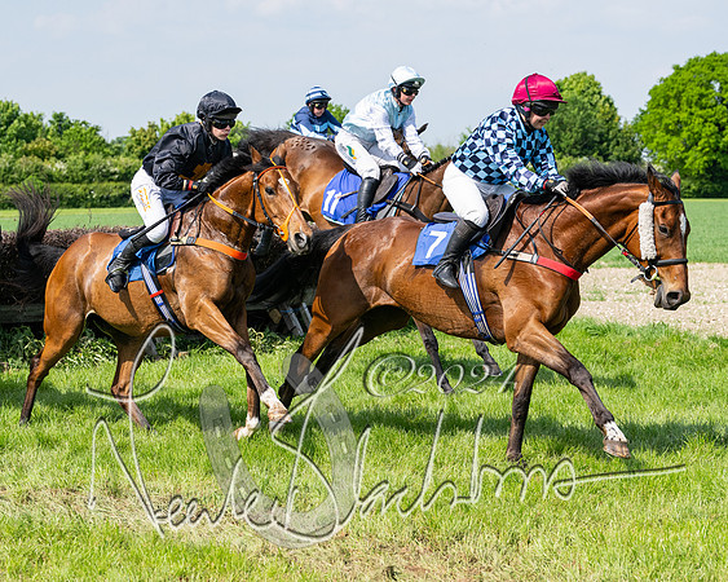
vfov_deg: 16.4
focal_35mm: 93
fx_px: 2012
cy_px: 328
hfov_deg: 20.5
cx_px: 297
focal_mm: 70
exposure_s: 1/2500
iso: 400
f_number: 5
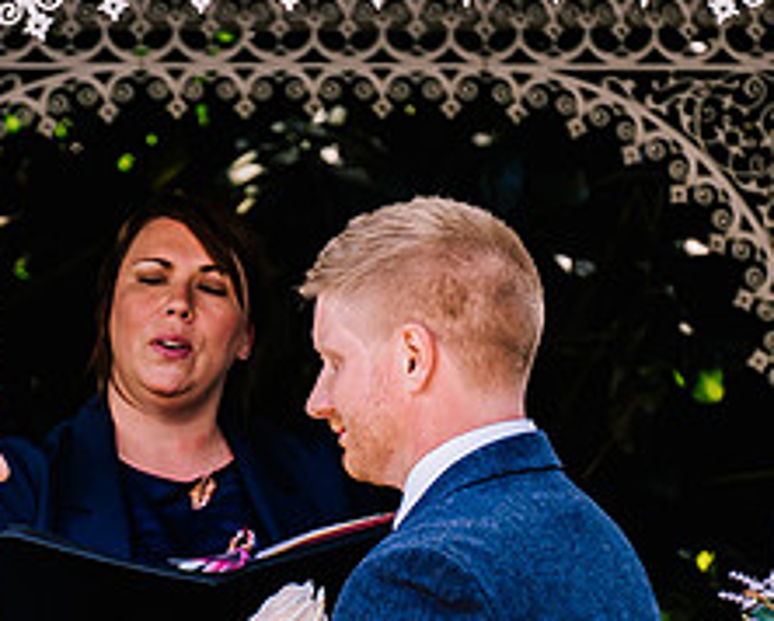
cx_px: 401
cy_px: 626
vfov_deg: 3.7
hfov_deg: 4.6
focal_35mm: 416
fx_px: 9538
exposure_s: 1/320
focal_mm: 170
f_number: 5.6
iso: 400
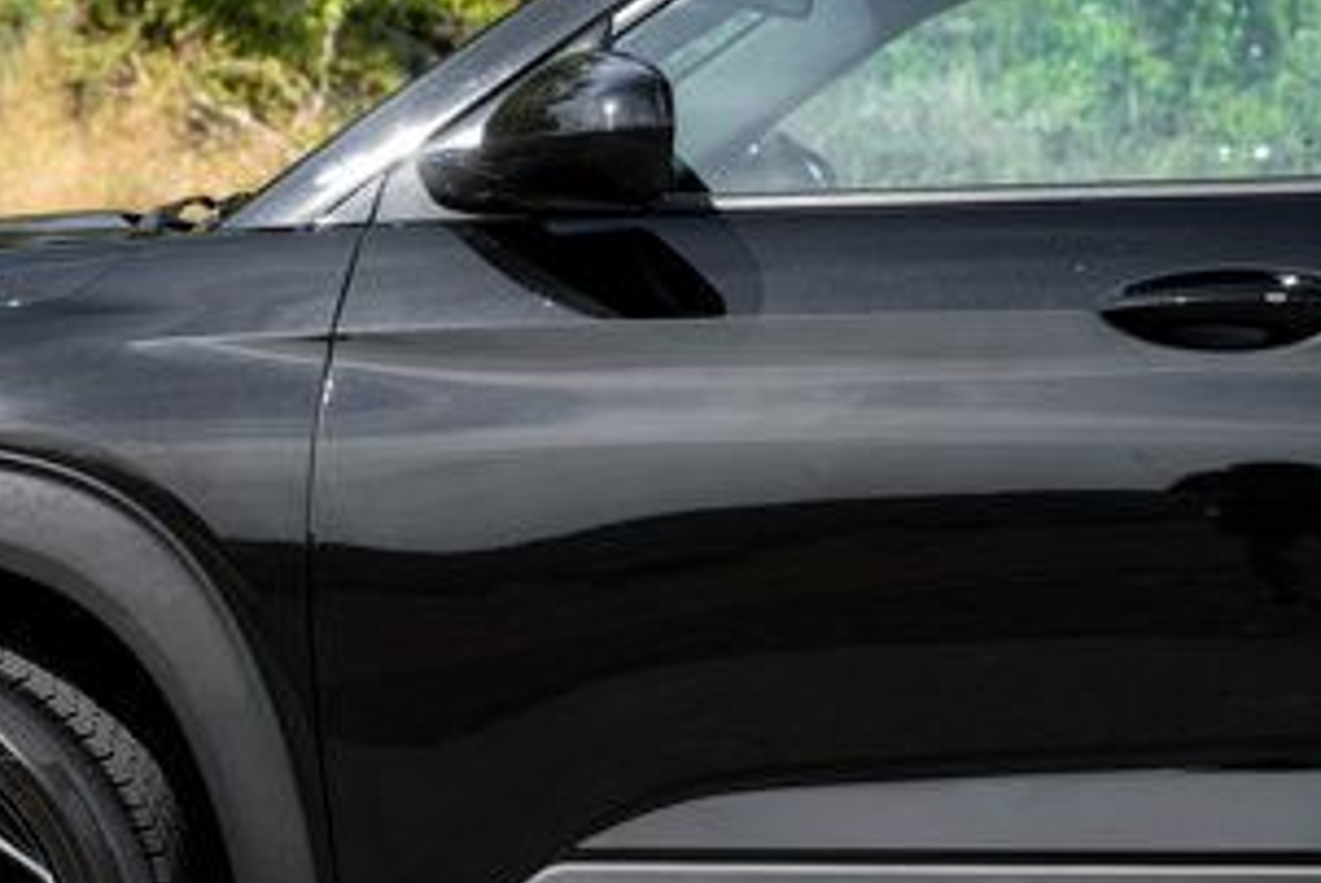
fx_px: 4665
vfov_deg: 10.8
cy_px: 610
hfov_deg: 15.9
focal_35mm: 127
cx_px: 171
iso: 640
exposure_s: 1/1250
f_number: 5
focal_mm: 60
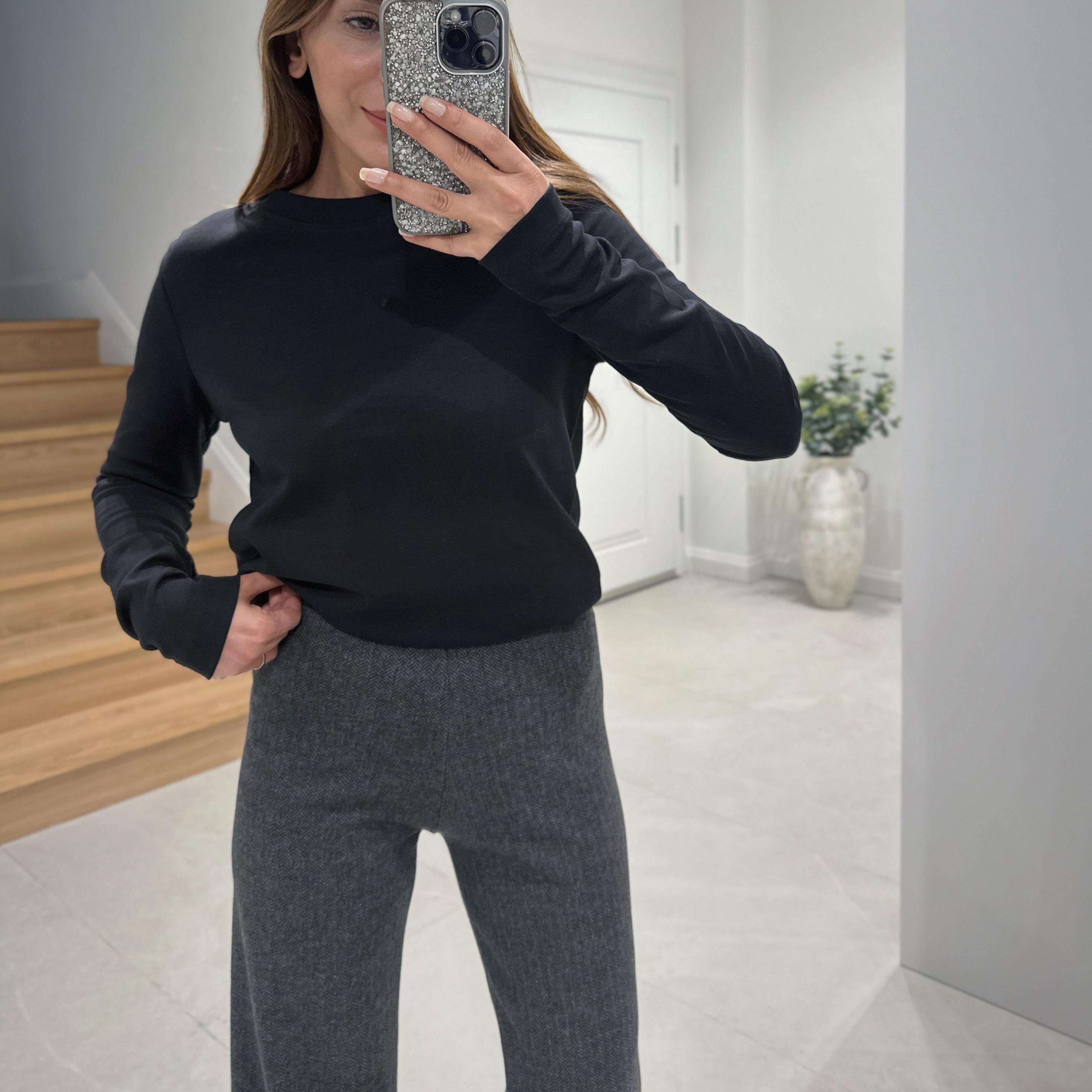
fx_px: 1035
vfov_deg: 55.0
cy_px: 413
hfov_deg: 55.6
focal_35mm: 29
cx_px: 554
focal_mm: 6.86
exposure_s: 1/50
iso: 200
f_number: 1.78
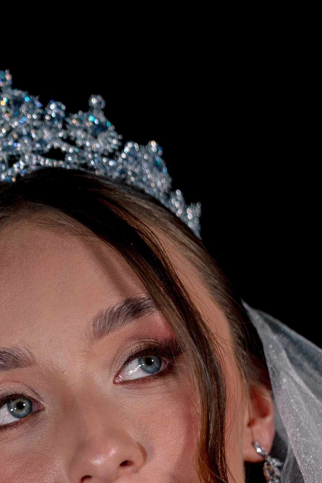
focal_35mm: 122
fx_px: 1637
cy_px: 587
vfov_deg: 16.1
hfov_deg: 11.2
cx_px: 209
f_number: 2.8
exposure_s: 1/250
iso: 125
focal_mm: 47
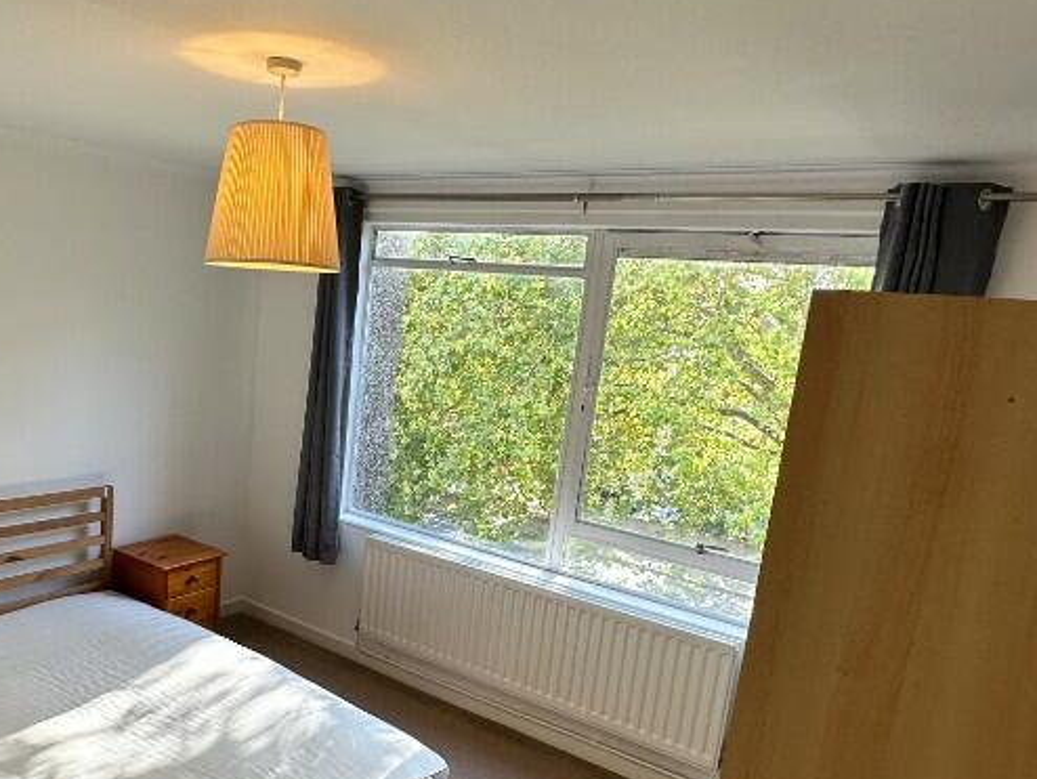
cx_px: 336
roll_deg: -6.6
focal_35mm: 29
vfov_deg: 47.9
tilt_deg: -11.9
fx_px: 869
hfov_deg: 60.0
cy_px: 475
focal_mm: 2.22
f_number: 2.2
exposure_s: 1/99
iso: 40
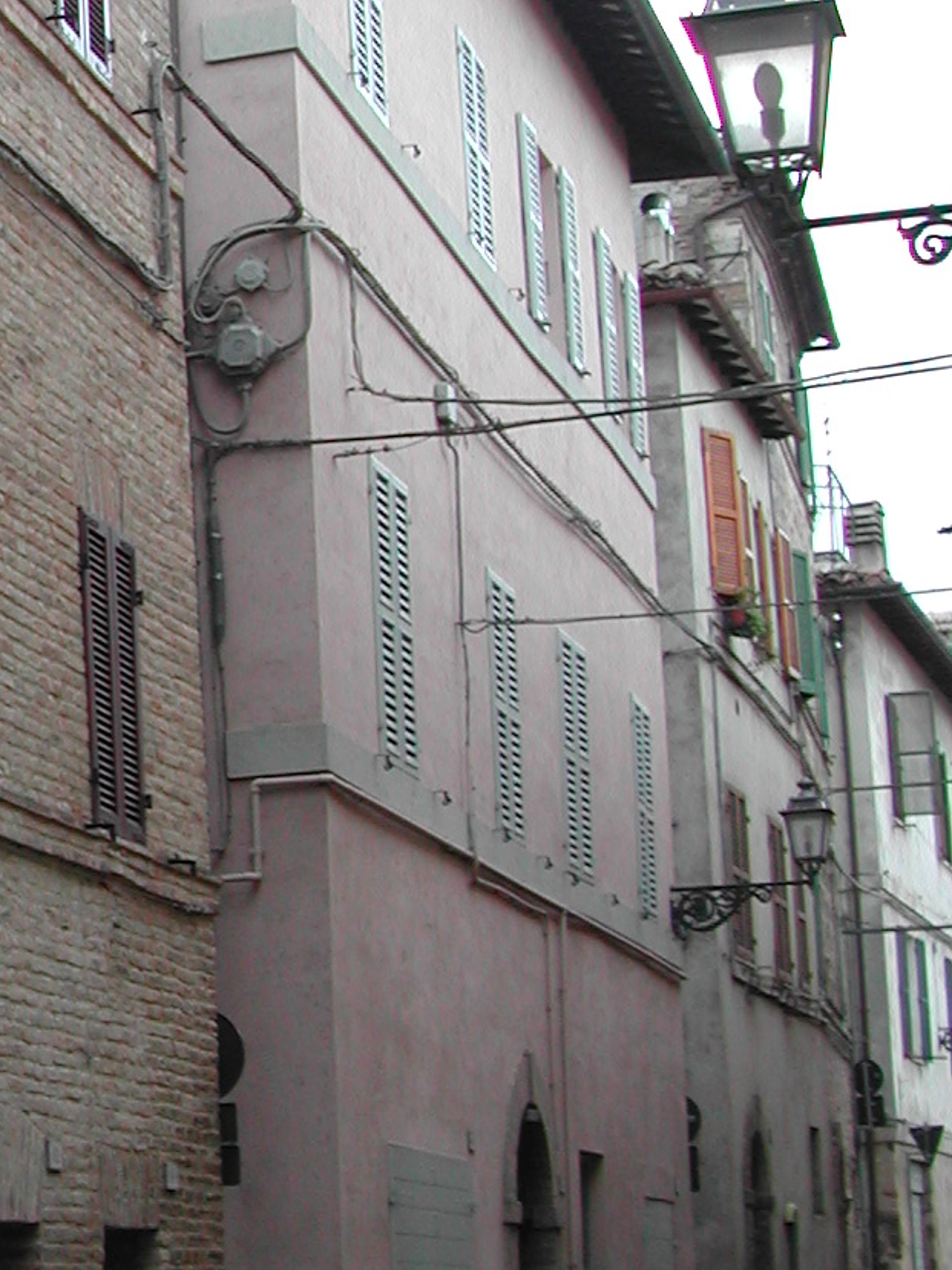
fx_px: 3447
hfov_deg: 15.2
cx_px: -204
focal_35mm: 94
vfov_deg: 20.8
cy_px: 523
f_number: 2.8
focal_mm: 8
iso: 100
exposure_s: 1/233
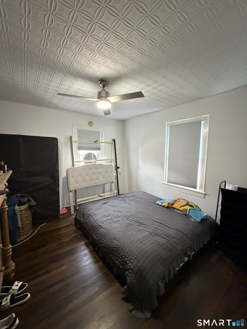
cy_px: 164
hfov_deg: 85.7
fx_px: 133
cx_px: 124
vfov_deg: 102.1
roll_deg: -0.4
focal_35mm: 14
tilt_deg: -5.8
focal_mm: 2.22
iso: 1250
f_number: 2.2
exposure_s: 1/60
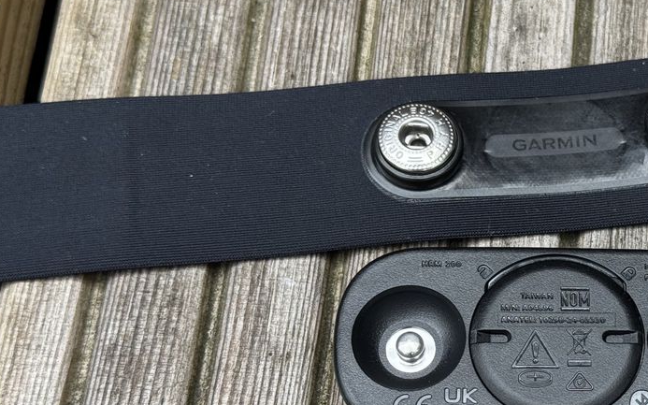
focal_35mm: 94
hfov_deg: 21.6
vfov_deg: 13.9
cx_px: 585
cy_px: 274
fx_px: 1660
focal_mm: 6.76
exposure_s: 1/261
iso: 64
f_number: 1.78
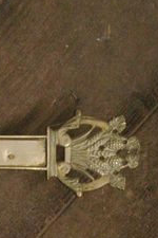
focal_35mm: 187
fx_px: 1231
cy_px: 281
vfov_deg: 10.8
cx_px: -31
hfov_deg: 7.3
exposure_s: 1/15
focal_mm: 40
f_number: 4.5
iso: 3200
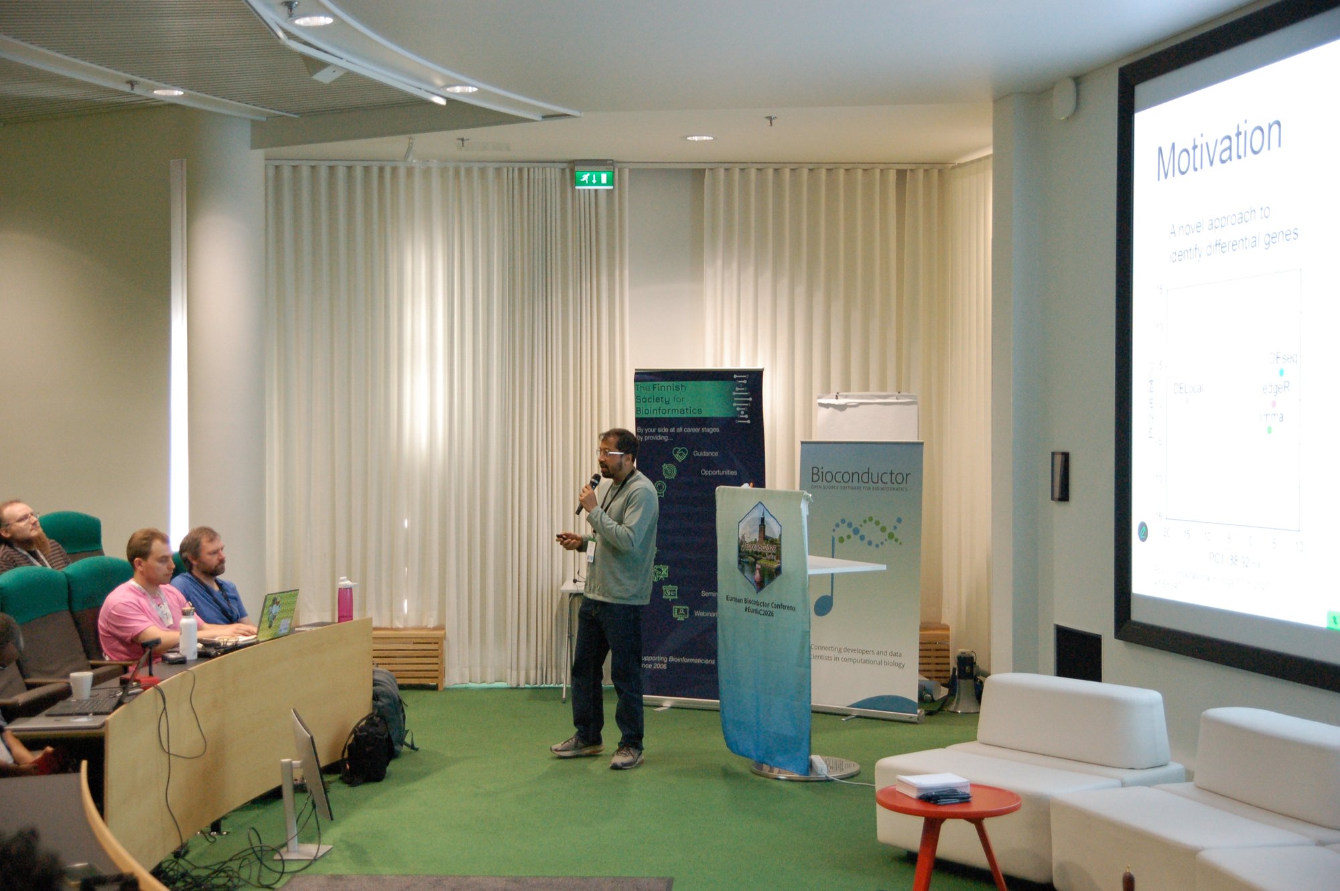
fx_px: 1785
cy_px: 446
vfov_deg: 28.0
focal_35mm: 48
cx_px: 670
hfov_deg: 41.1
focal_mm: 32
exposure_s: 1/125
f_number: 3.5
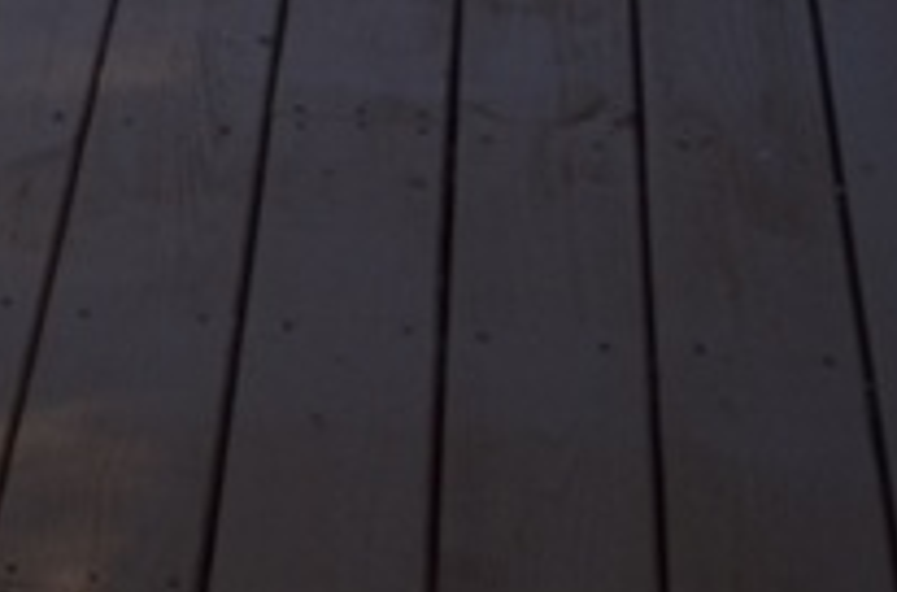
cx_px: -1289
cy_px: -1147
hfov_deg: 9.4
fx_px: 4819
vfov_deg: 6.5
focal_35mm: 194
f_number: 3.5
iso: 200
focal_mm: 18
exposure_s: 1/160
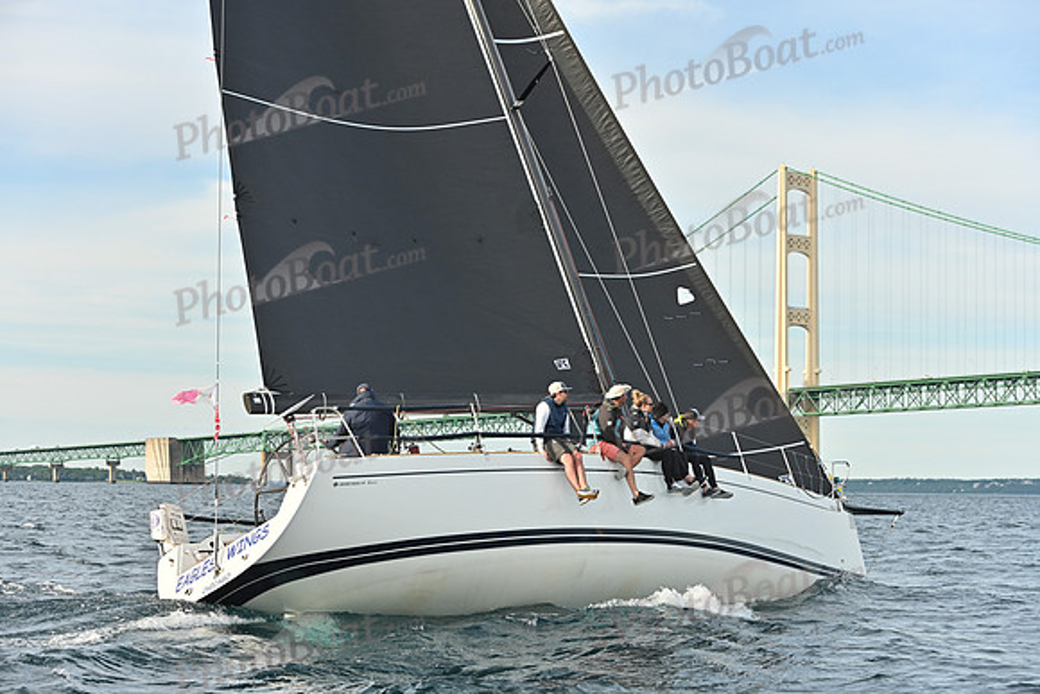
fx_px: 2023
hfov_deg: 28.8
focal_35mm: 70
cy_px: 347
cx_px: 520
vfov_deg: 19.5
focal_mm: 70
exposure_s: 1/1000
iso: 320
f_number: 5
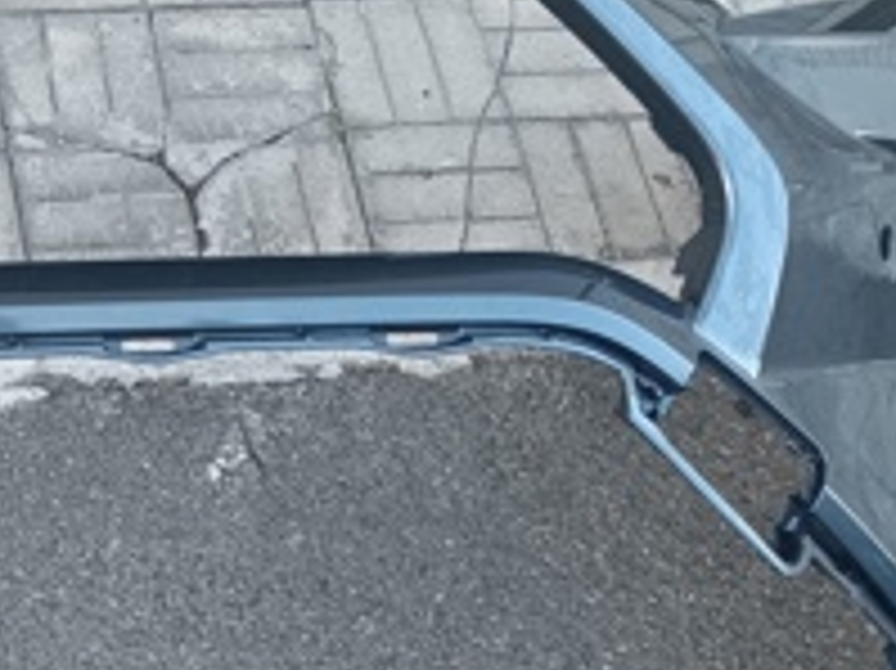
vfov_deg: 19.0
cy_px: 510
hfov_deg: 22.2
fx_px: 1992
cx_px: -324
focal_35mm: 77
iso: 420
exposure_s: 1/100
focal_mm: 6.14
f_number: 1.65
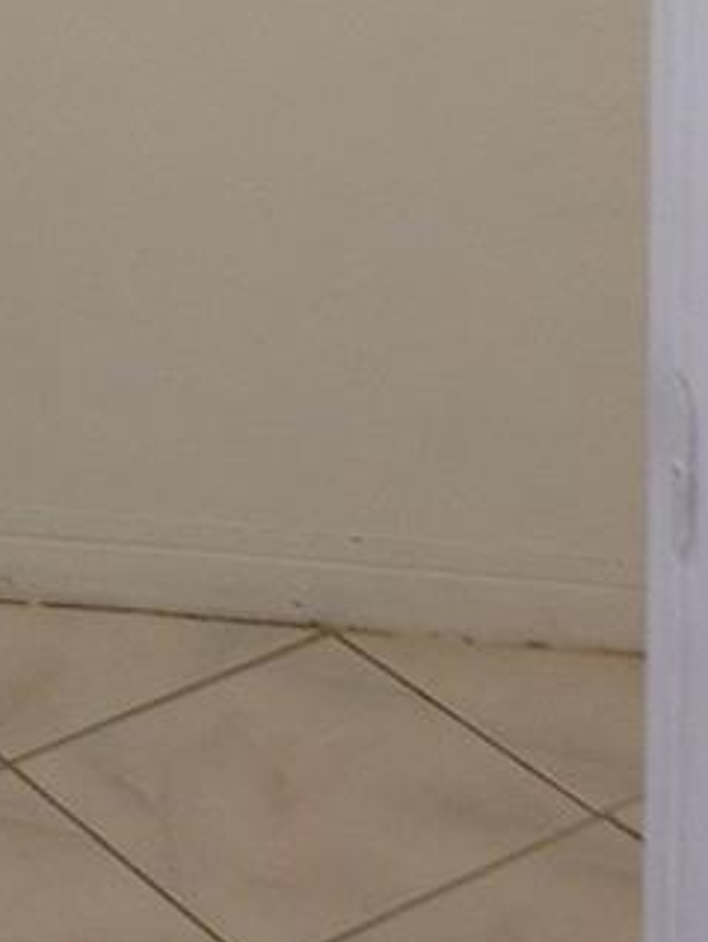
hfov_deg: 11.2
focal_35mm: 132
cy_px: -462
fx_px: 3595
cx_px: 65
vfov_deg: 14.0
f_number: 2.4
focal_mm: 4.28
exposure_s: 1/30
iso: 64
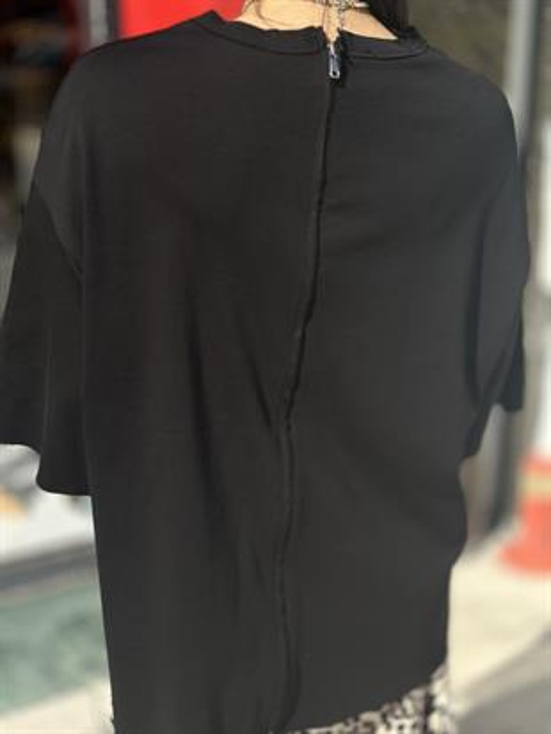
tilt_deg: -17.3
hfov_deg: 30.3
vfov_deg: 39.6
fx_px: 1018
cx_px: 276
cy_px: 367
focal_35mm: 48
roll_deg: -0.6
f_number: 1.78
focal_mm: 6.86
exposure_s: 1/3731
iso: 80
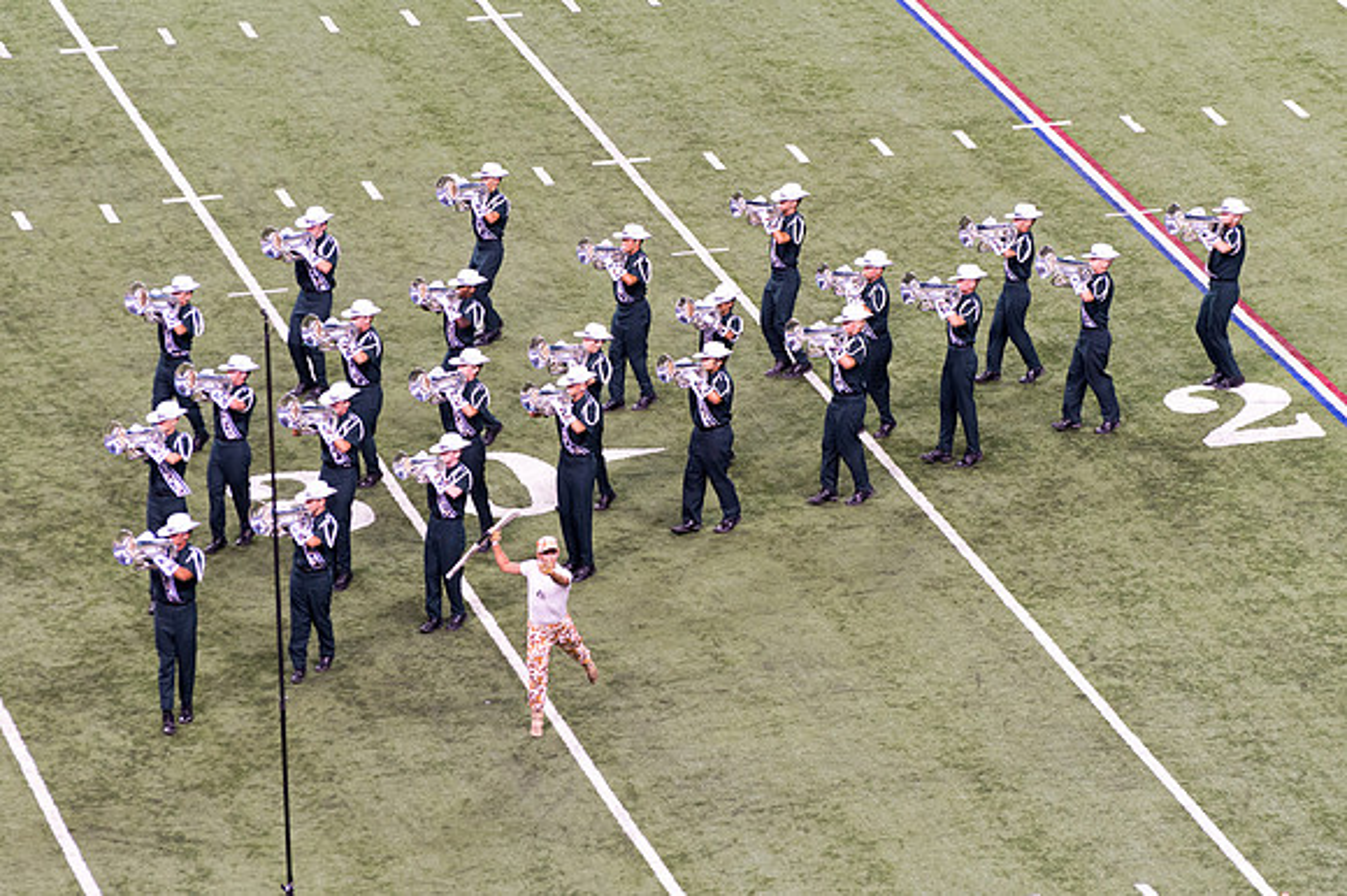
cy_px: 353
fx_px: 7777
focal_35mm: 208
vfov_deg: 6.6
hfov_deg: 9.9
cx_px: 674
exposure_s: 1/320
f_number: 4.8
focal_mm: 145
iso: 1600
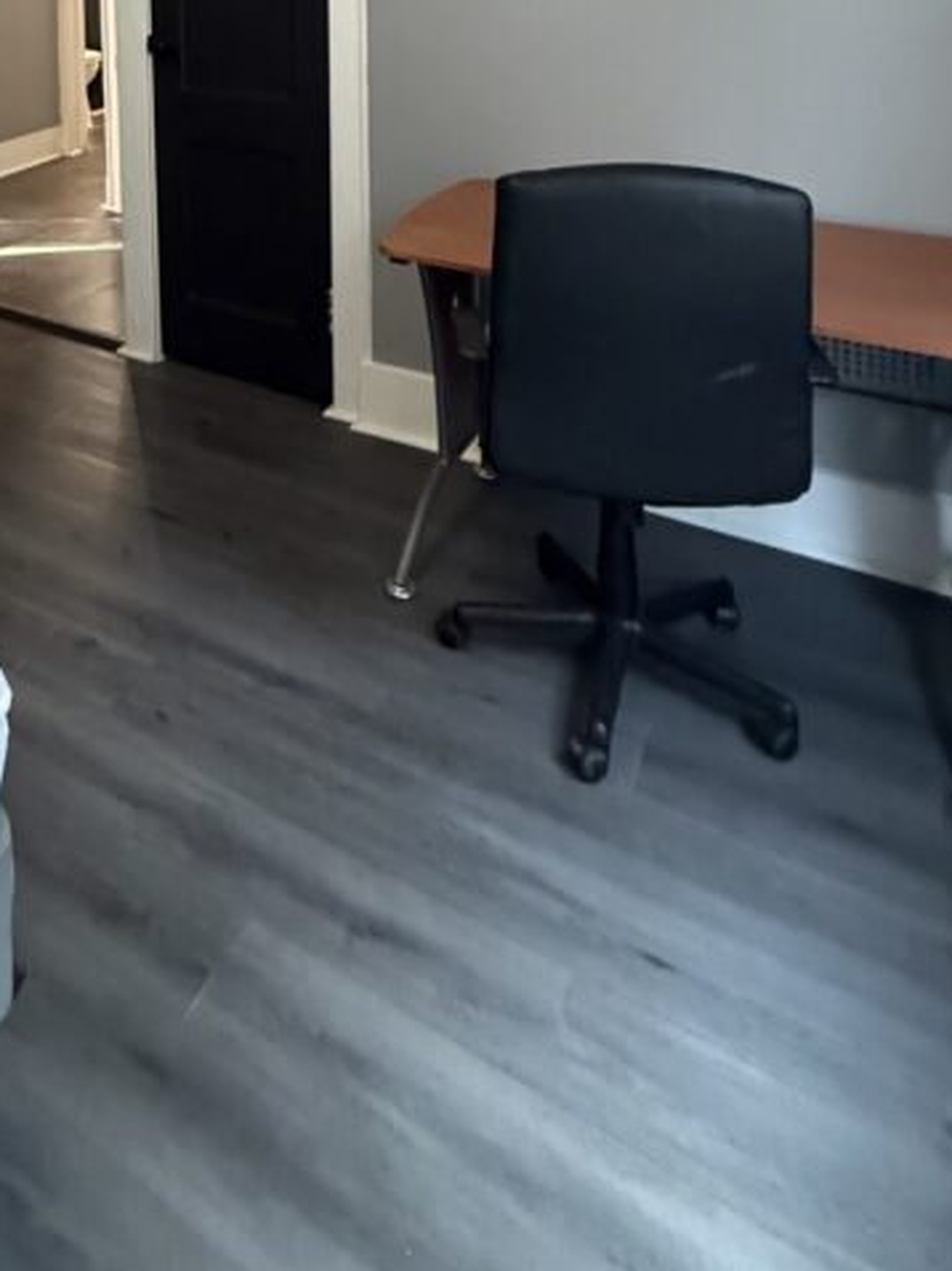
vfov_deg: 48.5
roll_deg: +0.8
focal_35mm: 30
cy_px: -21
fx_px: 1101
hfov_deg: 43.2
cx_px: 117
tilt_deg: -4.3
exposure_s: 1/60
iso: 800
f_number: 2.2
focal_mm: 2.22
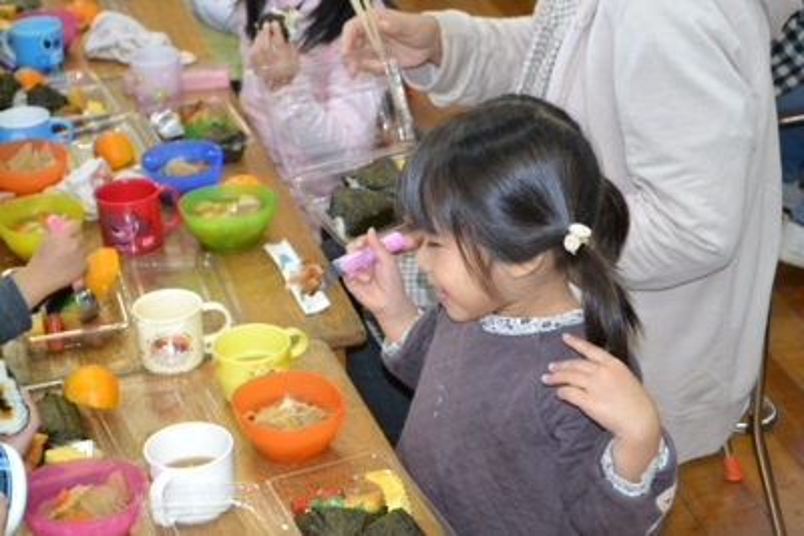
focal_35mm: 82
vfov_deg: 16.6
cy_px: 268
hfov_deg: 24.6
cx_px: 402
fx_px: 1843
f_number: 5.6
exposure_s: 1/60
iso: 2500
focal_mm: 55
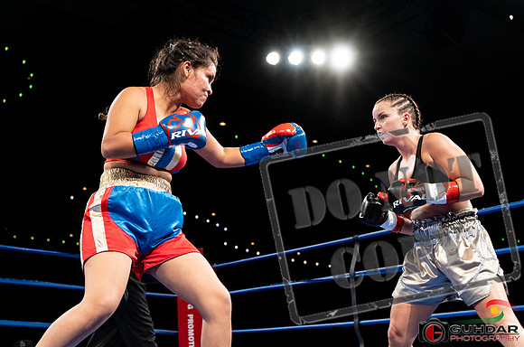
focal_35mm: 49
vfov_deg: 27.5
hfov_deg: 40.5
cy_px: 153
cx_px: 266
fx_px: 710
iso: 4000
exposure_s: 1/800
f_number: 4
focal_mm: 43
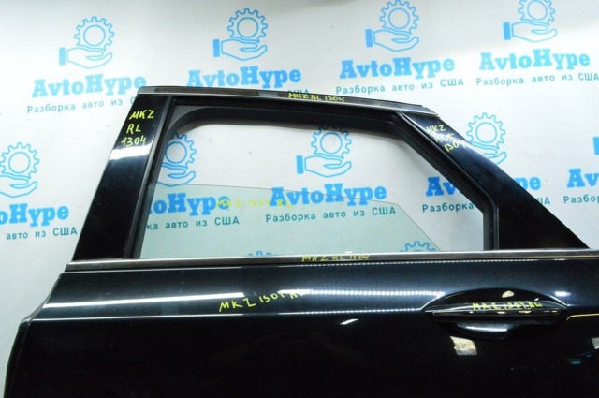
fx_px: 449
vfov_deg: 47.8
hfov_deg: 67.4
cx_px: 300
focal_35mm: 27
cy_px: 199
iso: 6400
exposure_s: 1/25
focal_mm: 18
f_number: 22
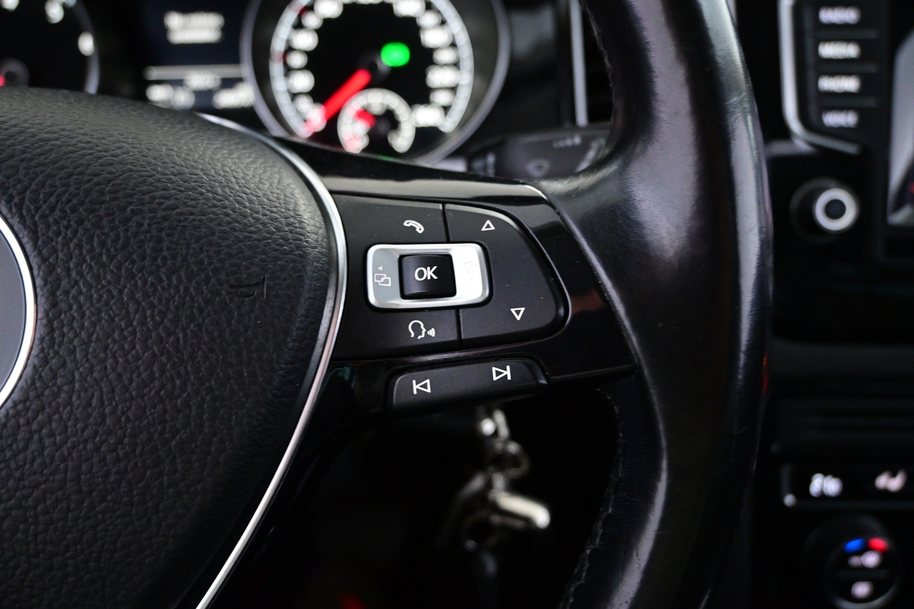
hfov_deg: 63.2
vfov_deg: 44.6
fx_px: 743
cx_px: 457
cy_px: 304
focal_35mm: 29
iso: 3200
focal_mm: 19.5
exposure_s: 1/30
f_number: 3.8
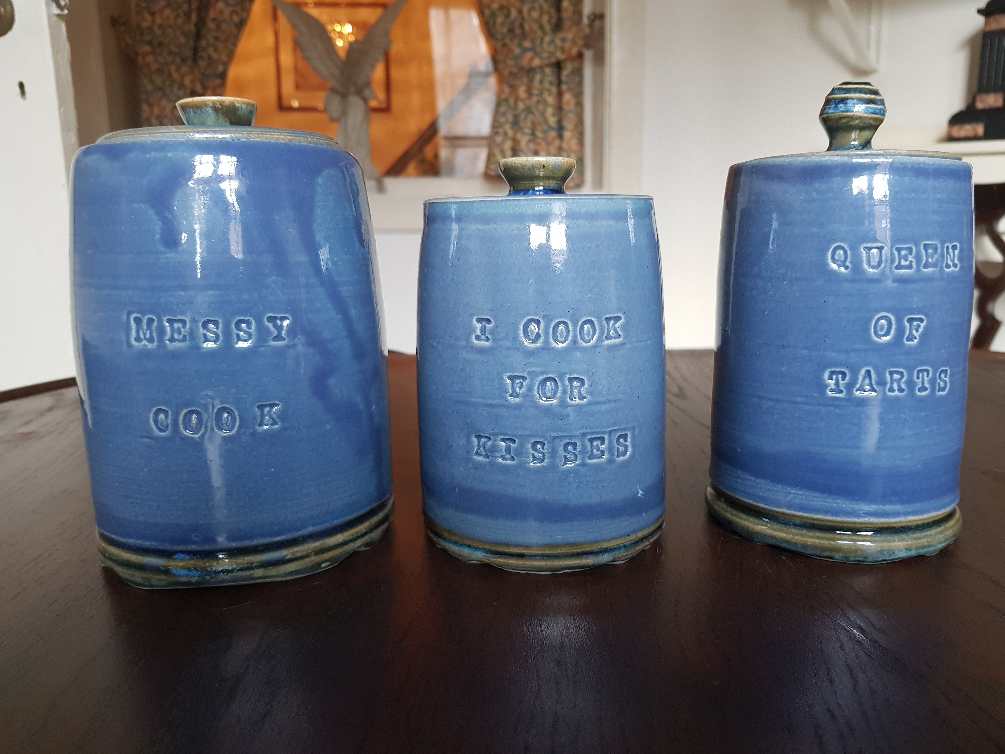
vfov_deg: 53.1
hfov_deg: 67.3
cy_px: 377
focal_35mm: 26
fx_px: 755
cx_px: 502
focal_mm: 4.2
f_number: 1.7
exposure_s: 1/17
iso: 250
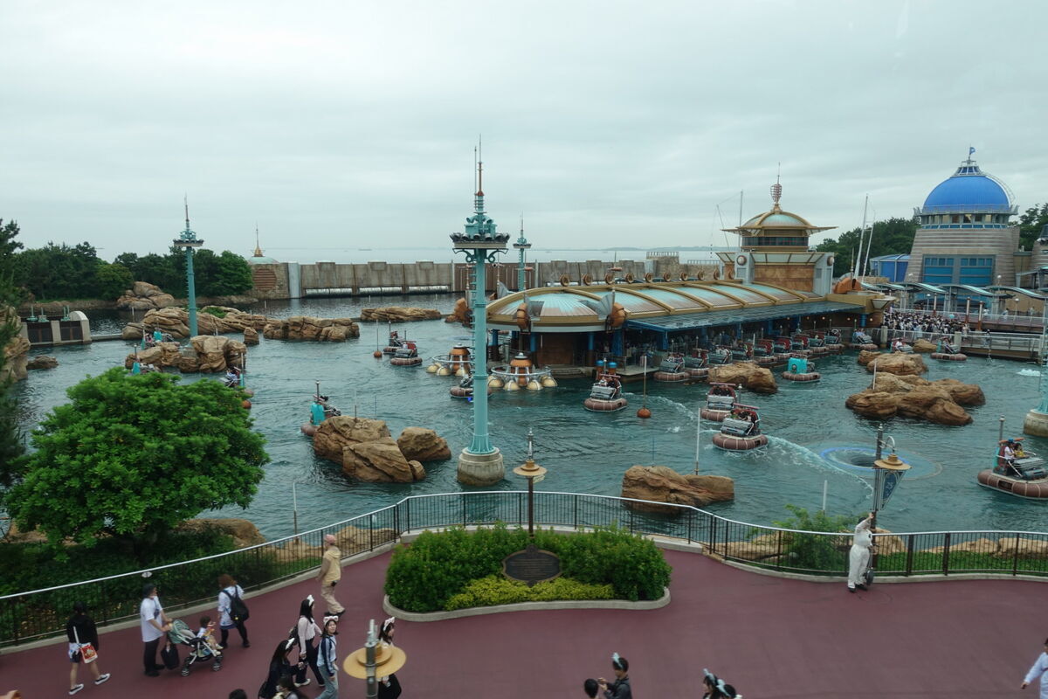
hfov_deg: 73.7
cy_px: 350
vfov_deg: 53.1
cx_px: 524
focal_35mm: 24
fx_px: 699
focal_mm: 8.8
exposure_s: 1/100
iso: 125
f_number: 5.6
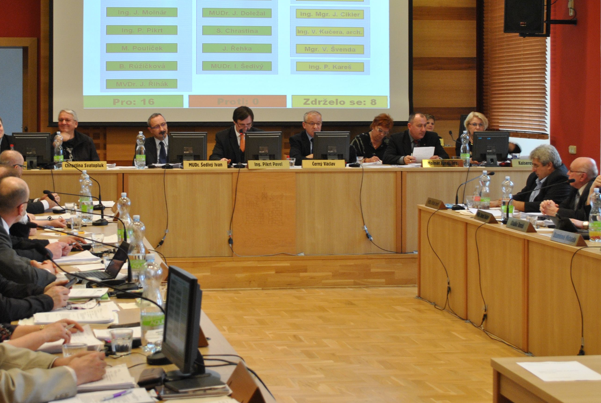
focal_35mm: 79
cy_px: 120
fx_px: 1316
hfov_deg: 25.6
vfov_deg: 17.3
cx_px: 228
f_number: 5
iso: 400
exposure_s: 1/20
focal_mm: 35
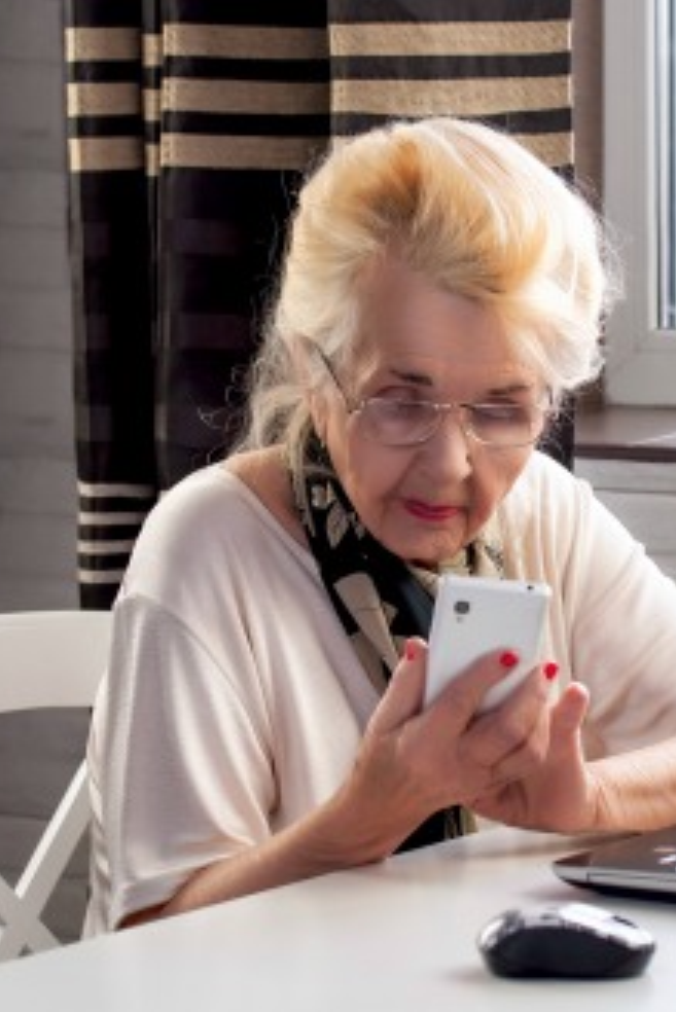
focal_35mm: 137
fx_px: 3854
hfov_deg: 10.0
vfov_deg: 15.0
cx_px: 586
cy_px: 509
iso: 200
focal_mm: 60
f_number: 4.5
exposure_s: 1/100
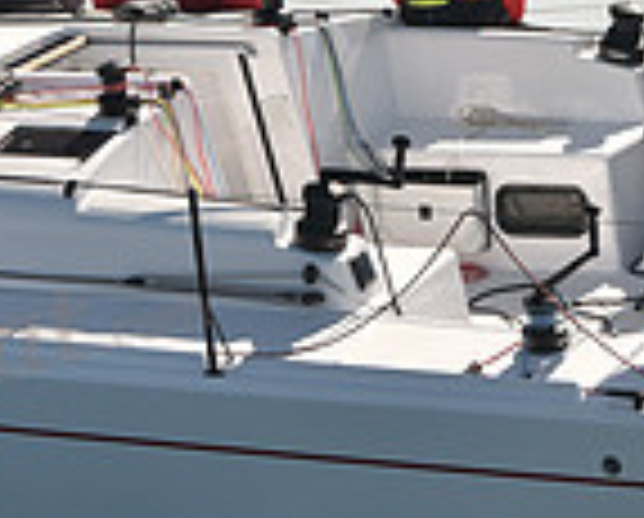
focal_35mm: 266
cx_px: 446
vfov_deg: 5.8
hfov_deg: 7.2
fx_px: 5080
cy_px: 79
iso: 250
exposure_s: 1/640
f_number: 6.3
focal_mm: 70
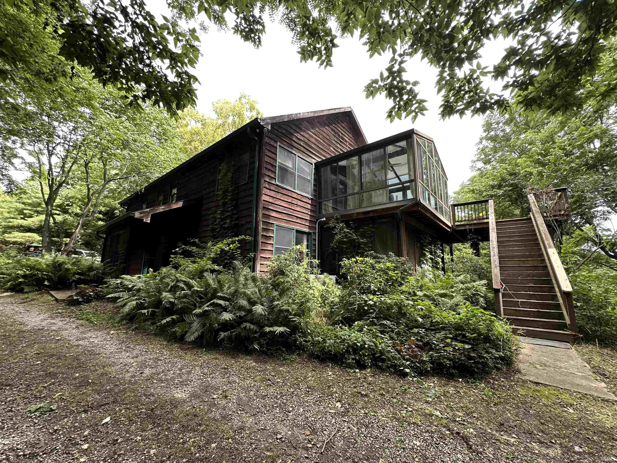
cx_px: 308
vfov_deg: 85.7
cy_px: 232
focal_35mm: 14
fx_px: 250
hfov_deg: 102.1
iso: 50
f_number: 2.2
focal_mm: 2.22
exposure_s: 1/99
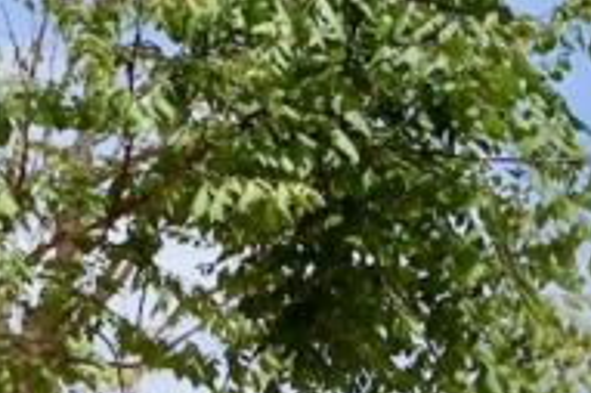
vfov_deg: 5.7
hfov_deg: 8.5
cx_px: 1083
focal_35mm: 232
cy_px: 961
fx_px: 3805
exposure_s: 1/640
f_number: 5.6
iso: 125
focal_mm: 15.94
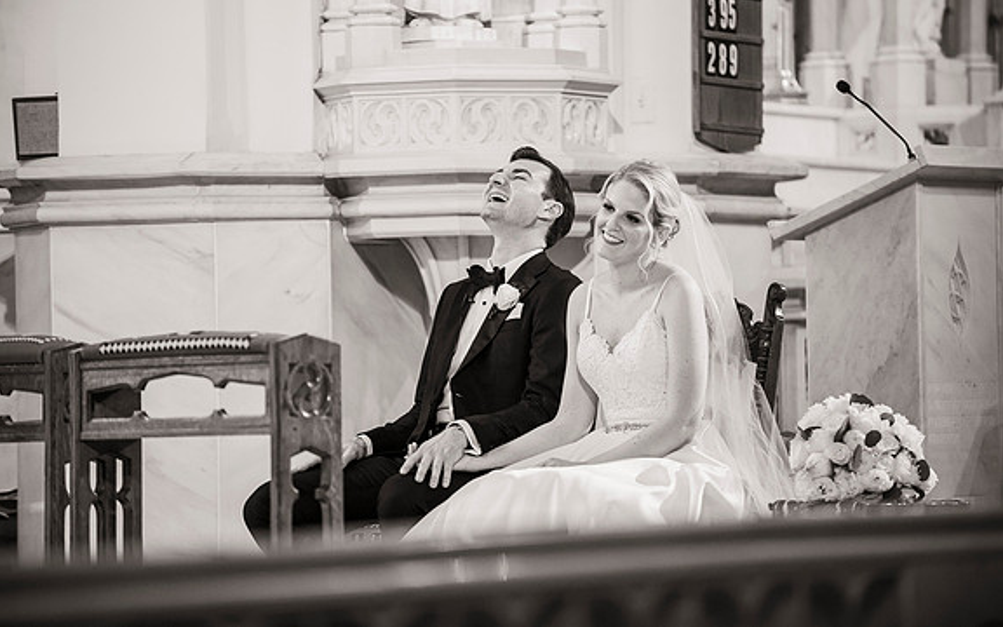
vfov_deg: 6.4
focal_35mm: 205
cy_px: 293
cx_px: 500
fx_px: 5604
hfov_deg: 10.2
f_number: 2.8
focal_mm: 200
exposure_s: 1/100
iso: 1600
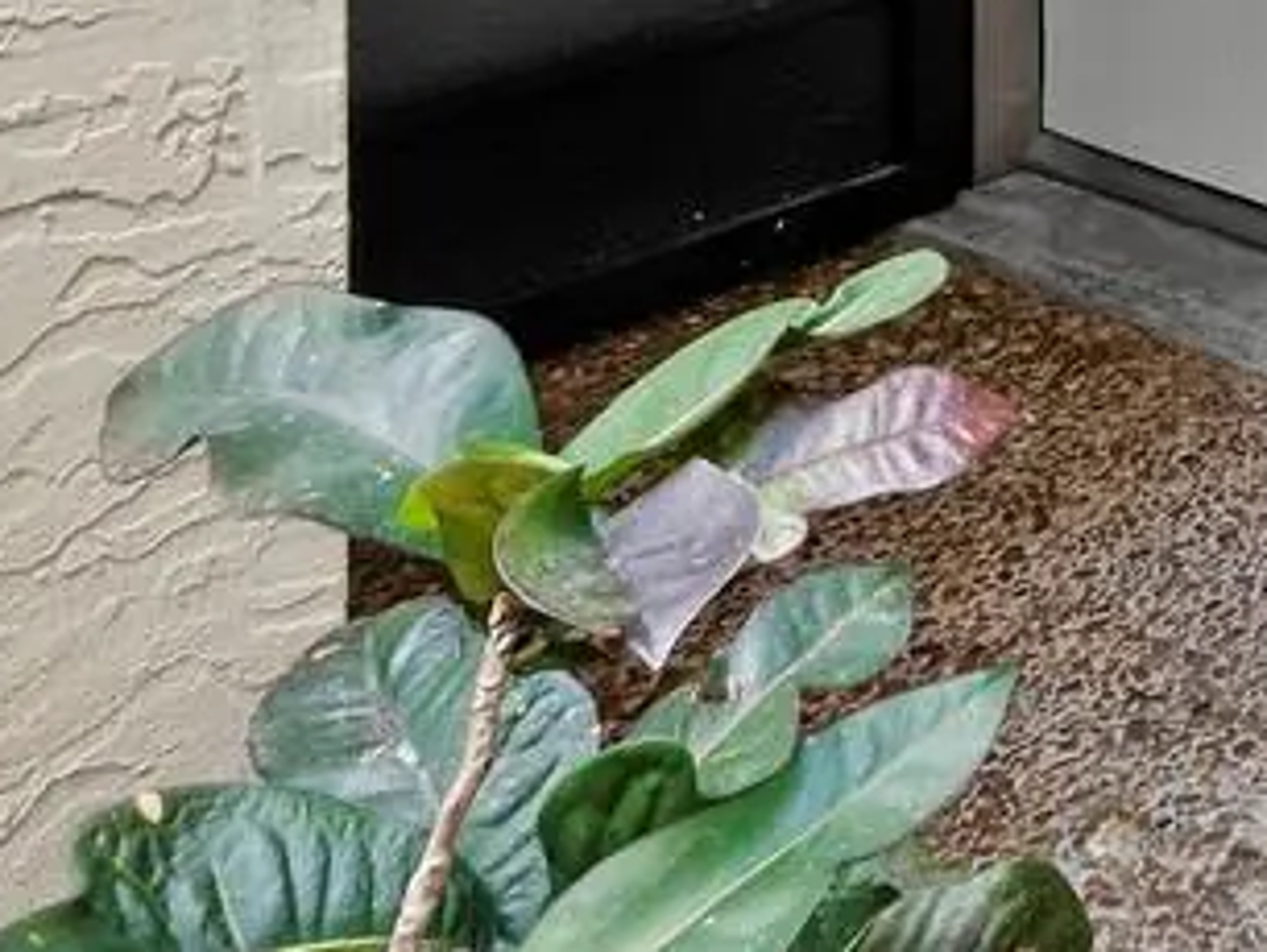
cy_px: -898
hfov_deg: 21.3
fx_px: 2674
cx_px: 2029
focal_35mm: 73
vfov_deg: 16.1
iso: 400
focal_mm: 7
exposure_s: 1/6
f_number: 11
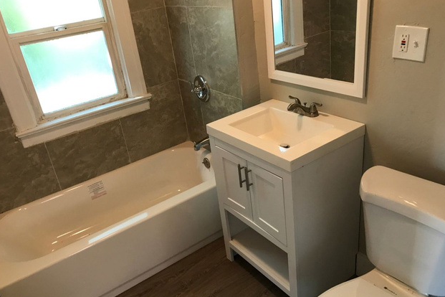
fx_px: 371
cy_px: 156
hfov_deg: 61.9
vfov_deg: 43.6
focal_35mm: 30
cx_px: 223
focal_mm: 3.99
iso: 40
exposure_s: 1/24
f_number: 1.8
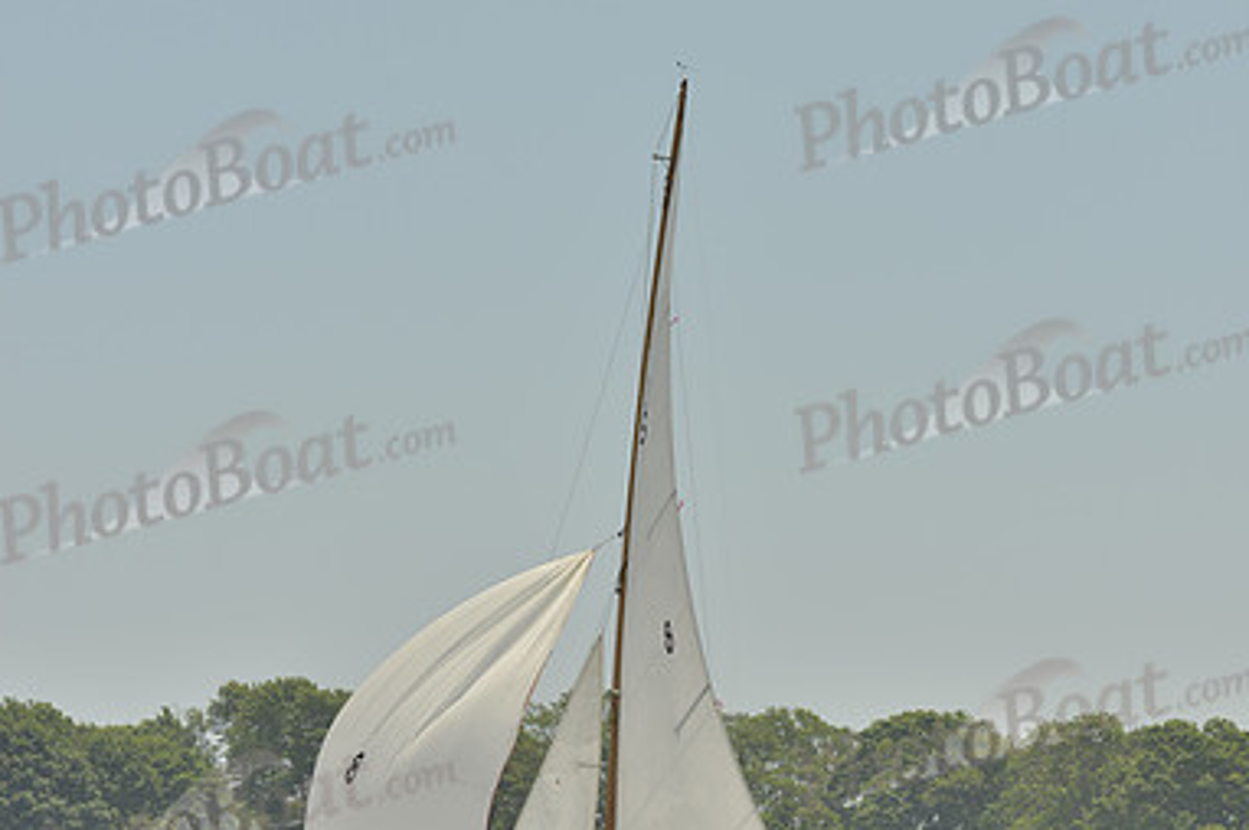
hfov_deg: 6.8
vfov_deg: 4.5
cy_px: 605
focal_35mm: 304
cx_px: 626
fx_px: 10538
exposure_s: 1/1250
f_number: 8
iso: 280
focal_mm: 200
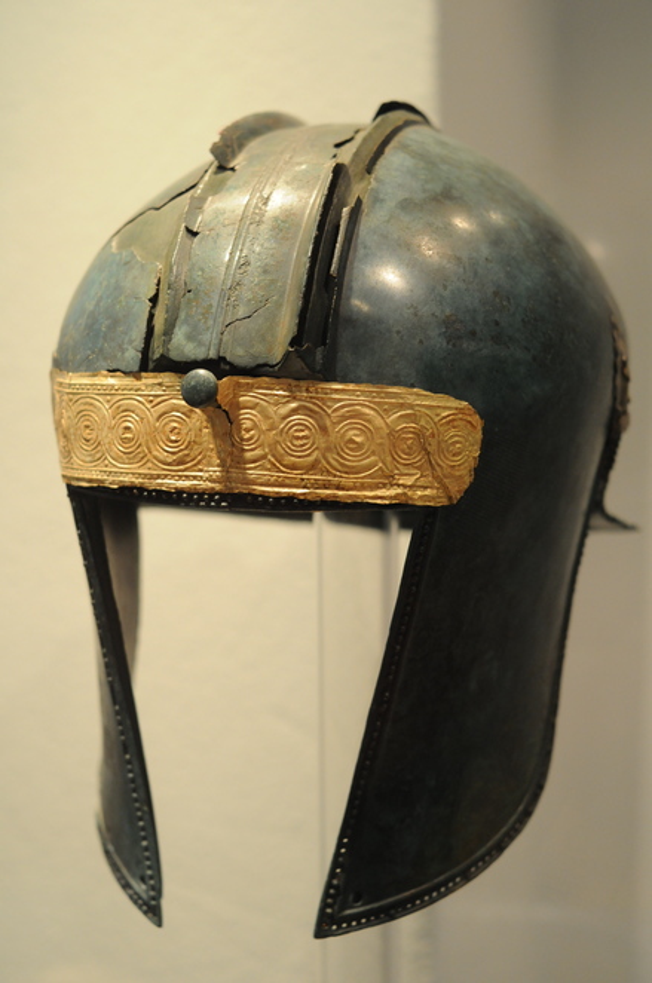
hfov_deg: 25.7
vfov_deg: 37.9
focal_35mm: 52
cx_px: 326
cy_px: 492
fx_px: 1431
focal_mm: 35
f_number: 3.5
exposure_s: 1/50
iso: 1000
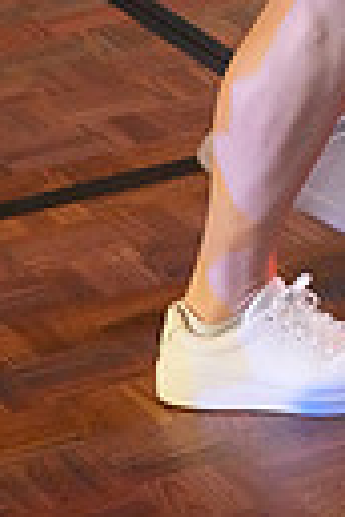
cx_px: 467
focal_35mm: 251
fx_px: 3608
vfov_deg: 8.0
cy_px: -381
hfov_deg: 5.4
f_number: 4
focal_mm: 56
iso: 12800
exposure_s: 1/400
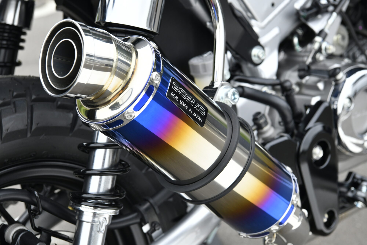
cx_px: 184
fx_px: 714
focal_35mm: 70
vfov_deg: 19.5
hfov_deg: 28.8
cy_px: 122
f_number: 10
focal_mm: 70
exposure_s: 1/400
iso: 800
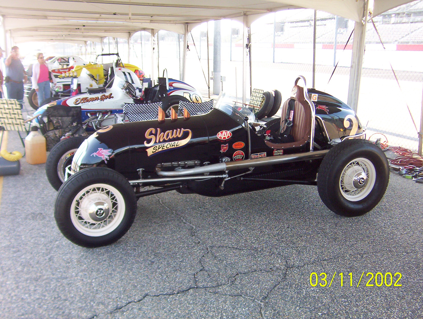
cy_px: 160
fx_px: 441
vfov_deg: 39.8
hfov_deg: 51.2
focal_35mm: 36
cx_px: 212
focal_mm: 5.54
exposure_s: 1/161
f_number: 2.76
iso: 100
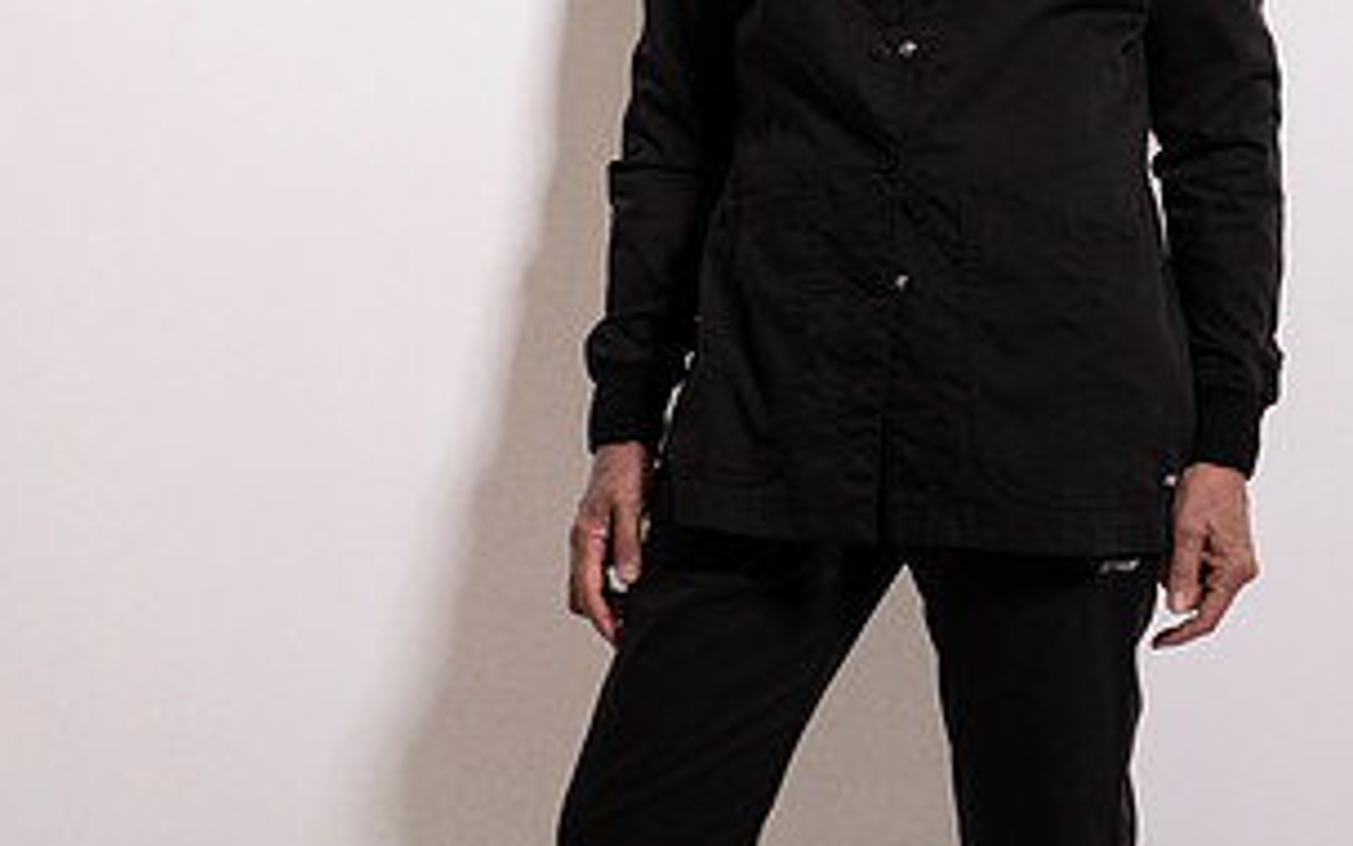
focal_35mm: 204
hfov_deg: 10.3
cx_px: 917
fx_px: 7522
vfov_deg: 6.4
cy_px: 65
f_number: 6.3
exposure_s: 1/160
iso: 64
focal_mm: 105
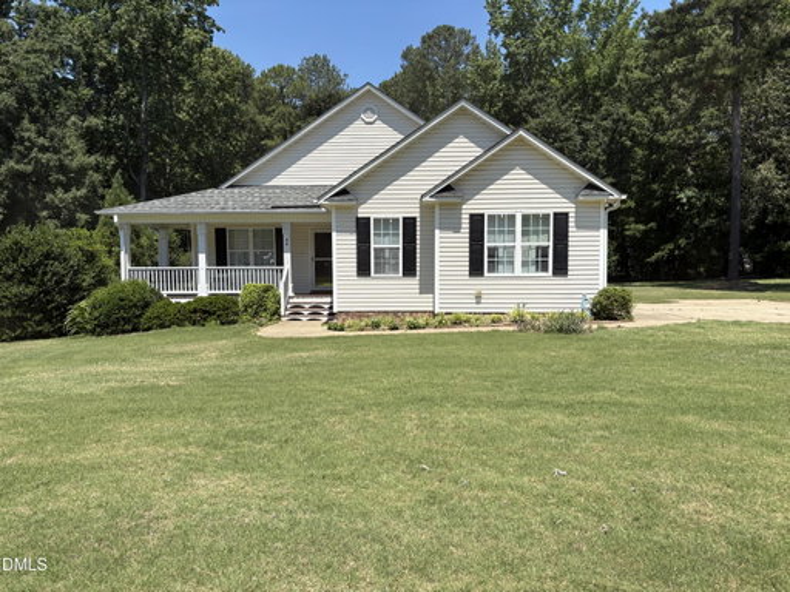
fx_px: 593
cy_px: 296
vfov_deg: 53.1
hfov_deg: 67.3
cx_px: 395
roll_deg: +0.6
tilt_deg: -2.7
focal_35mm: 26
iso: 50
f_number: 1.6
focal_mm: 5.96
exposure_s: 1/3125
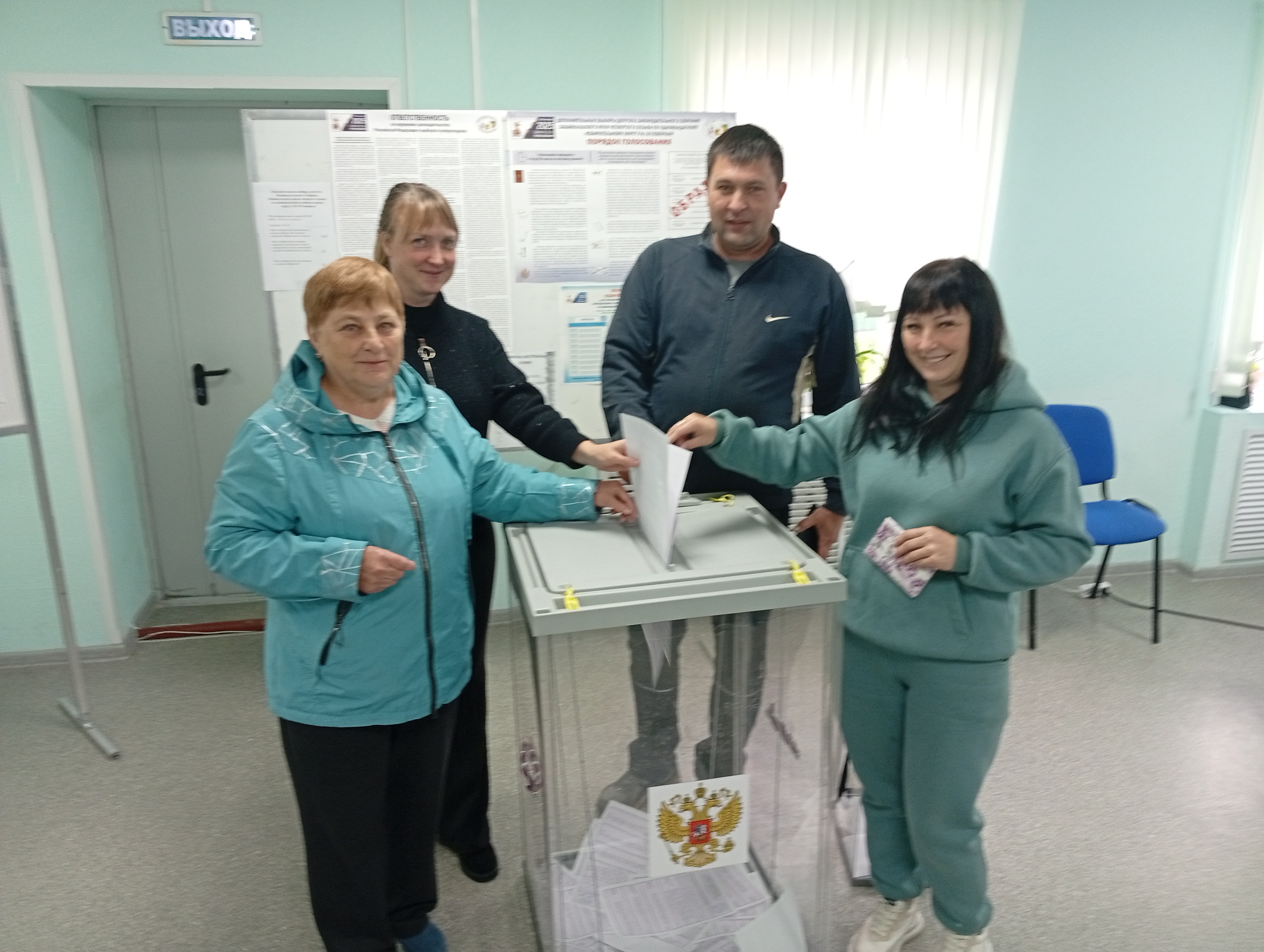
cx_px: 632
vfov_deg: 51.5
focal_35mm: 27
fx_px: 987
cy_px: 476
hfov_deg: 65.2
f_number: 1.8
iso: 302
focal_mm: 3.98
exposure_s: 1/33.3
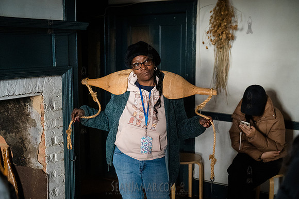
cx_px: 150
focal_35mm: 46
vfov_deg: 29.1
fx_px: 384
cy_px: 100
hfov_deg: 42.6
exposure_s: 1/320
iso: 12800
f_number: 2.8
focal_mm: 45
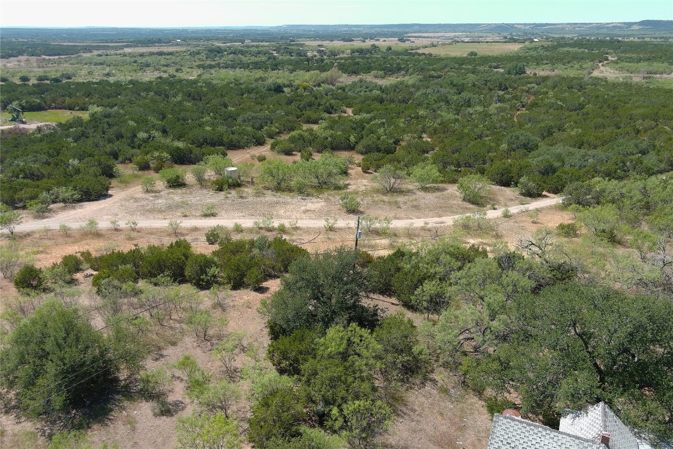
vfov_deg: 45.0
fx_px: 542
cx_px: 336
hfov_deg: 63.7
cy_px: 224
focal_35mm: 29
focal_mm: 10.57
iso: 100
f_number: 2.8
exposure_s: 1/800
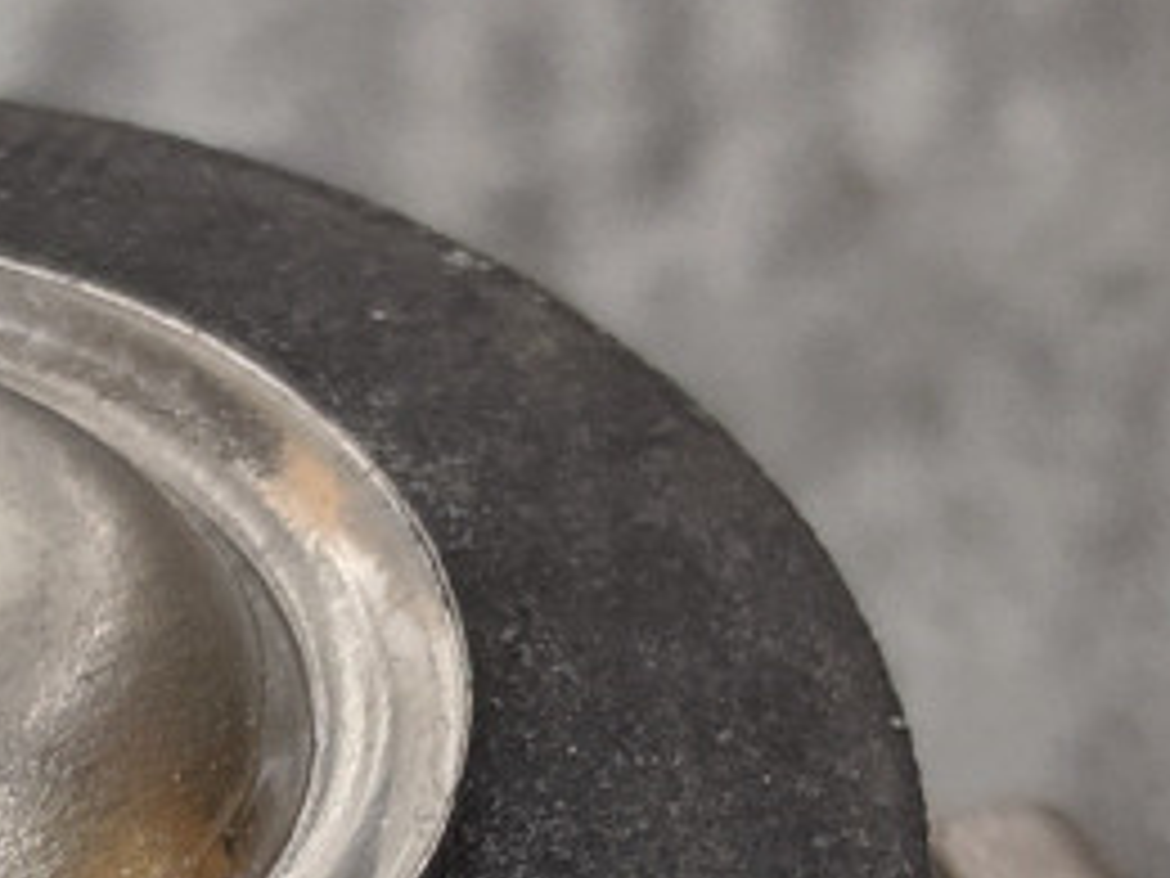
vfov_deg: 7.0
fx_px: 7064
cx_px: -504
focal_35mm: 209
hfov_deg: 9.3
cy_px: 1508
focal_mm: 4.44
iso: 96
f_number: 1.8
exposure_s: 1/30
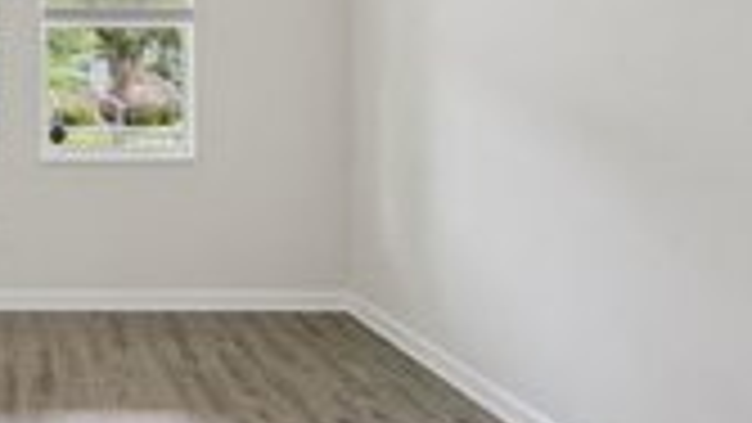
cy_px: 76
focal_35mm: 40
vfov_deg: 29.0
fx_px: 798
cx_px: 14
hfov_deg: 43.8
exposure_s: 1/50
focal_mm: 16
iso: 640
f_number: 9
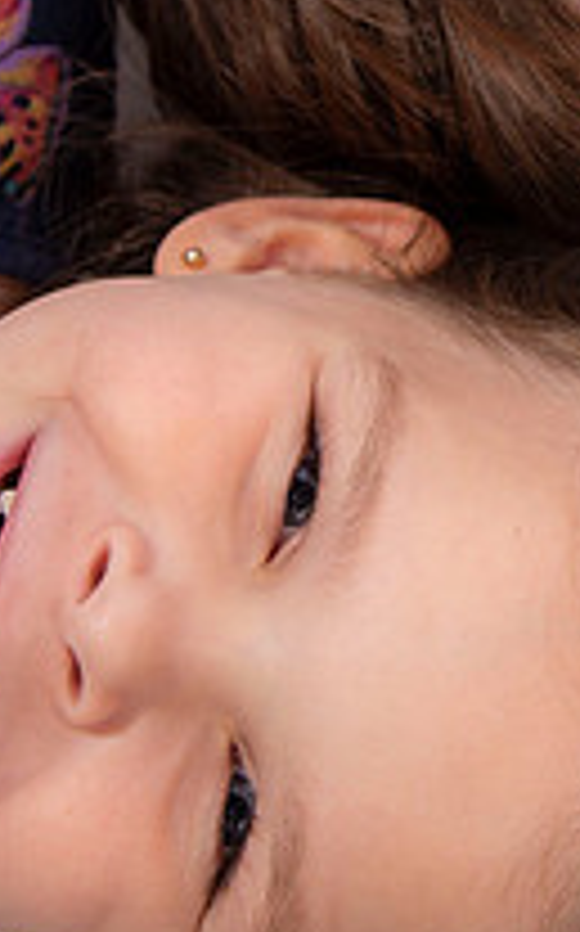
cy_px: 146
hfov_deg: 6.8
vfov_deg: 10.9
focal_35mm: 192
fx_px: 4866
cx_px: 638
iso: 125
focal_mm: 52
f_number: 4.5
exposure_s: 1/160
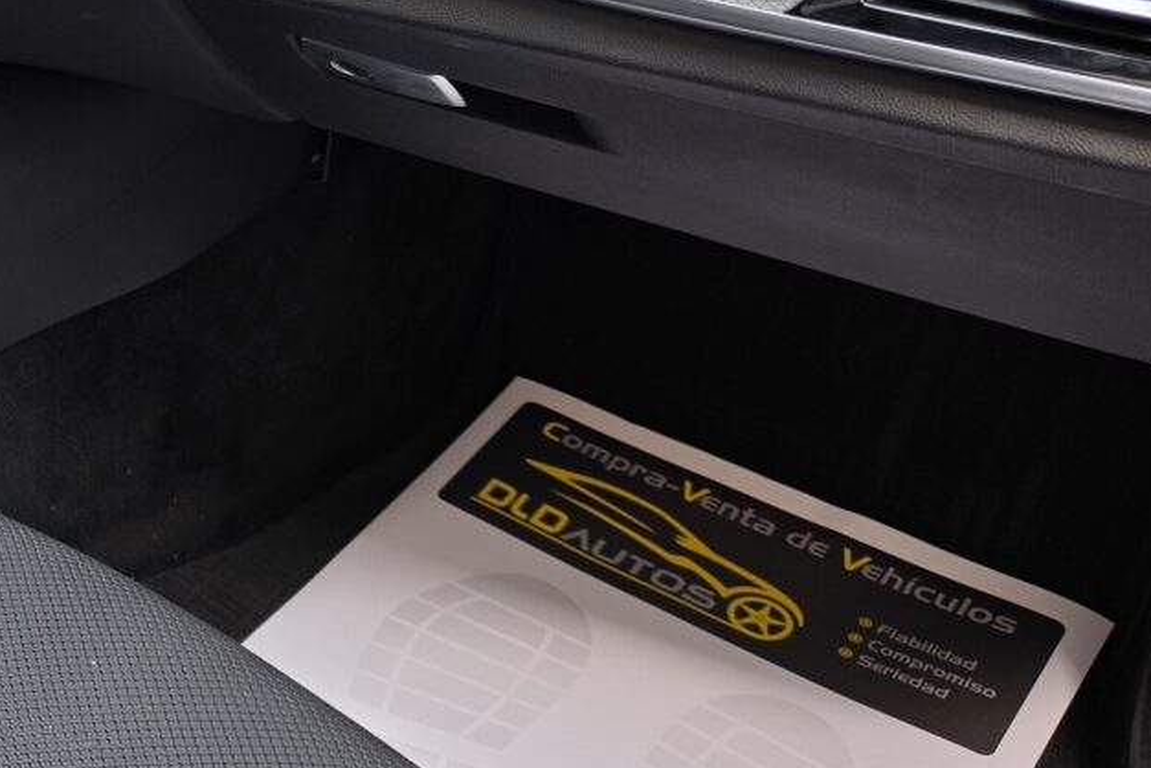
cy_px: 96
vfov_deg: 21.8
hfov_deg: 28.4
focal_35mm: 61
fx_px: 1950
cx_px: -246
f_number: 1.4
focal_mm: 6.5
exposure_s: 1/180
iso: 20
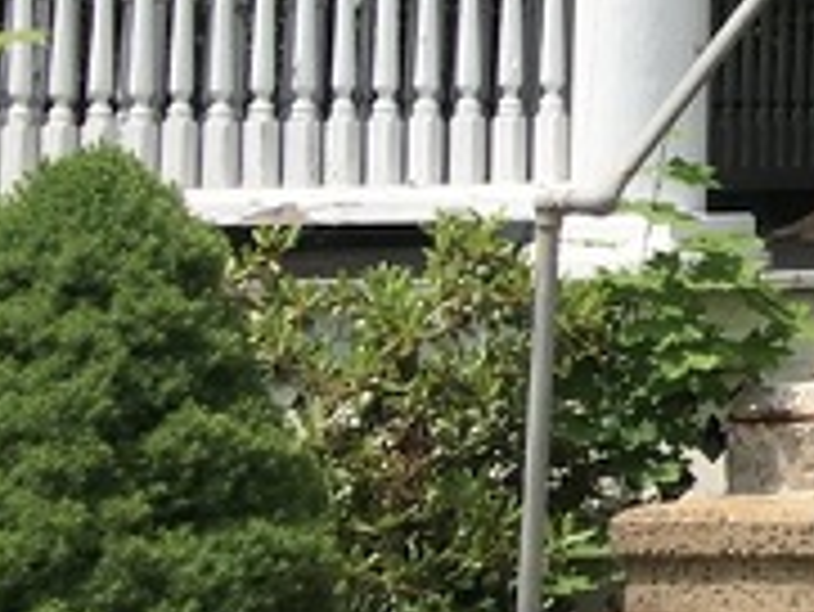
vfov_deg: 8.9
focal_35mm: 164
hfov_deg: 9.8
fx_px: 3859
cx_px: 2249
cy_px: -266
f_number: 2.2
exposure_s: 1/1183
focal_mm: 4.15
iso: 25
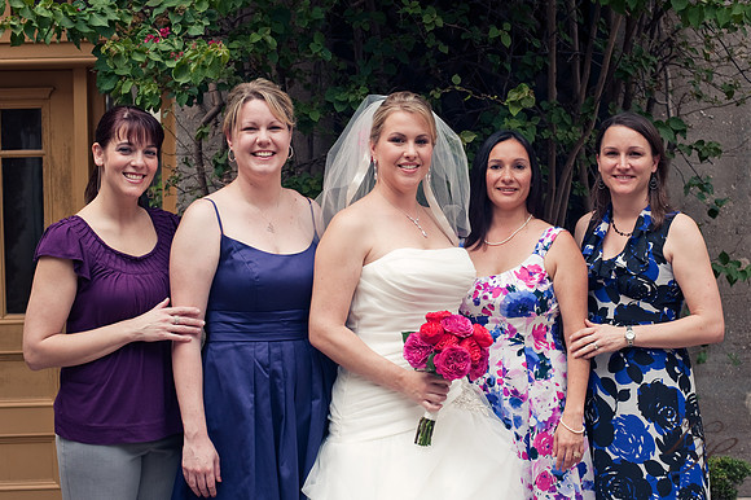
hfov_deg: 39.6
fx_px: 1042
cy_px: 250
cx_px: 376
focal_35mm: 50
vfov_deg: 27.0
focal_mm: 50
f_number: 5.6
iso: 400
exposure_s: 1/250
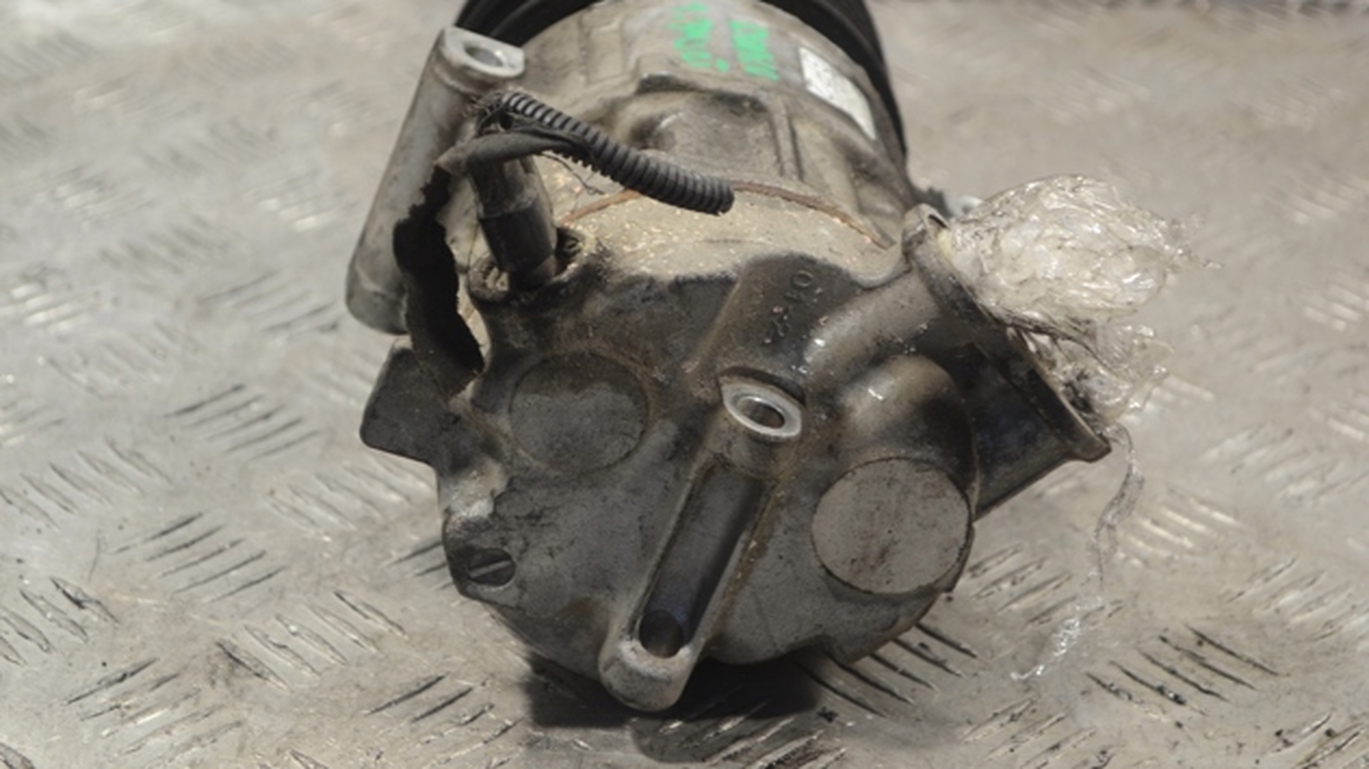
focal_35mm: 88
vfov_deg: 13.8
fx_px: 3176
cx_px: 691
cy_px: 325
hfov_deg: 24.3
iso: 280
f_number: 5.6
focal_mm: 55
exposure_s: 1/30
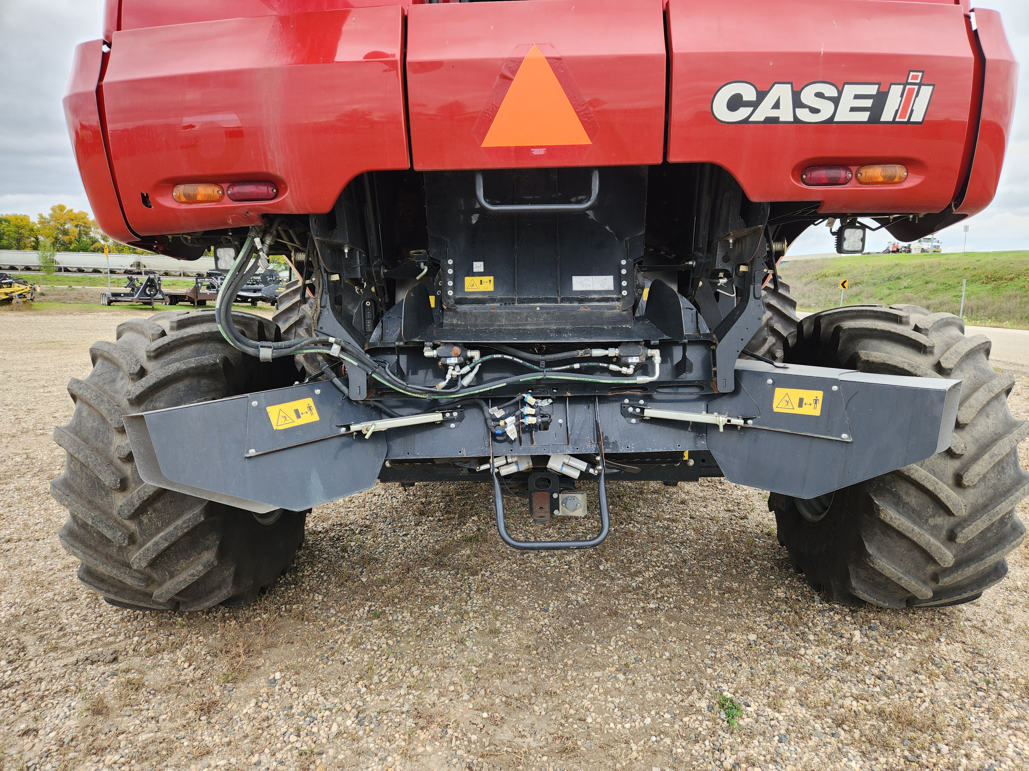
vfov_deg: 58.9
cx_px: 514
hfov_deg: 73.9
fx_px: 684
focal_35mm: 23
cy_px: 386
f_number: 1.8
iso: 20
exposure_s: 1/186
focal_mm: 5.4
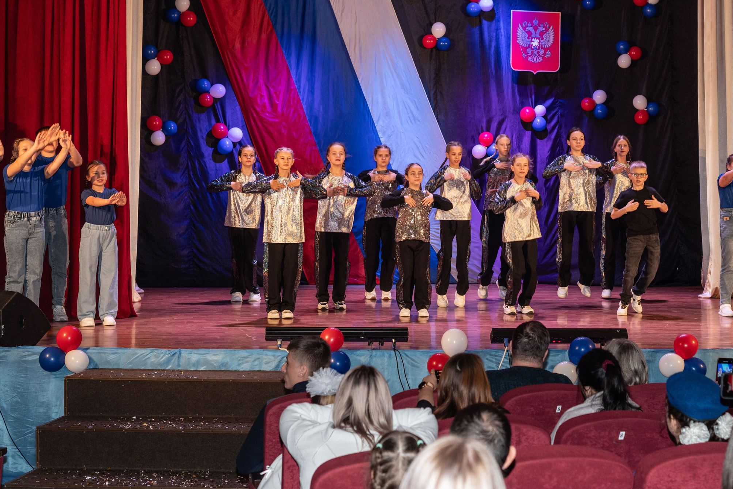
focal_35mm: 64
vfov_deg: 21.2
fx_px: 1304
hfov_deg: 31.3
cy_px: 188
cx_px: 451
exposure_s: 1/200
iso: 800
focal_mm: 50
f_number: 5.6
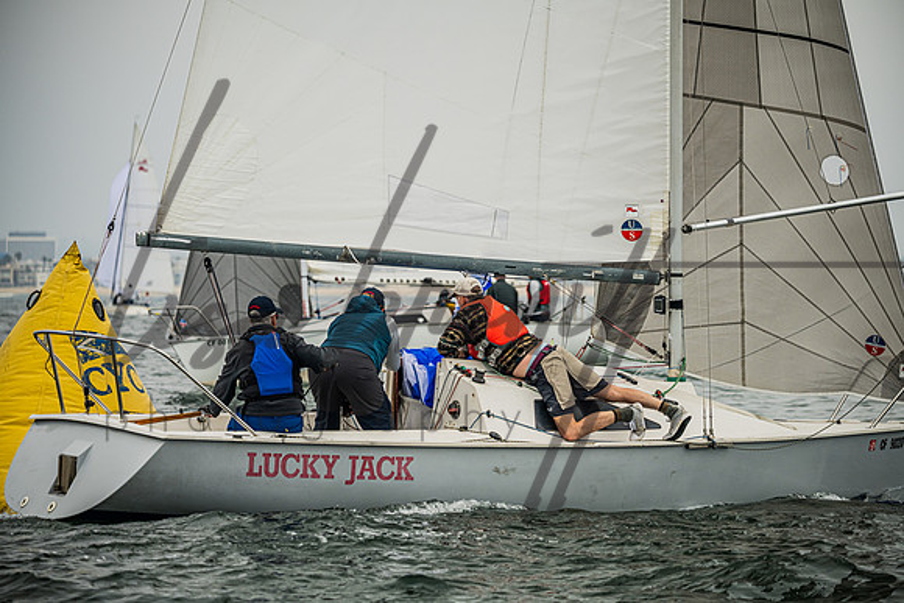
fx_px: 4772
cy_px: 302
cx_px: 452
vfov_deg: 7.2
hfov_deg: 10.8
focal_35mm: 190
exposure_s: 1/4000
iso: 280
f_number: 5
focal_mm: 190
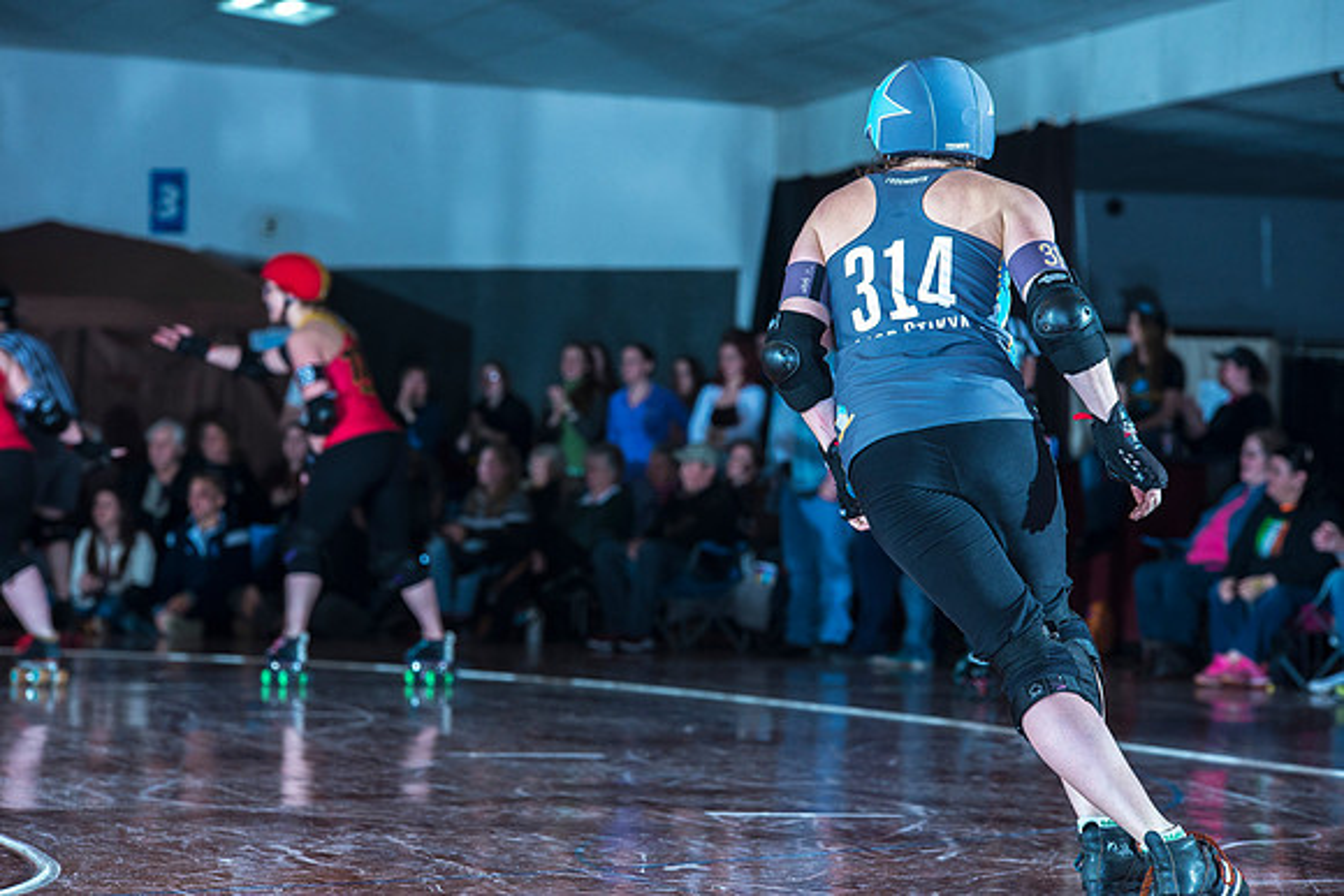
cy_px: 448
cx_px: 672
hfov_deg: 12.8
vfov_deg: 8.6
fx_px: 5974
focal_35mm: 160
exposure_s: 1/160
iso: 800
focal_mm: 160
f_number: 7.1
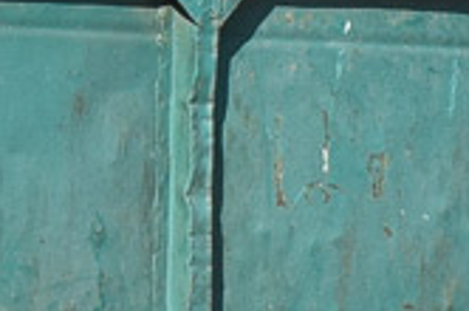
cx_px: -407
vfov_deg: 2.3
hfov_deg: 3.4
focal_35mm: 598
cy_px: 206
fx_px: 7771
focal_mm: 55
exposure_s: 1/320
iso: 200
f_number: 9
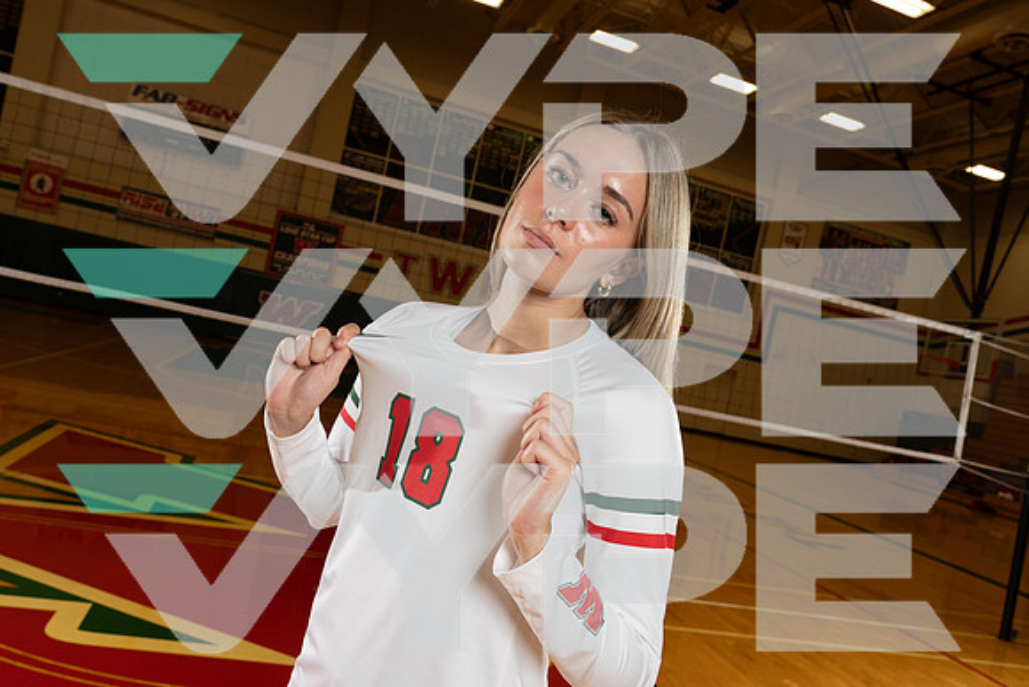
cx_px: 514
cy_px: 344
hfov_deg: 65.5
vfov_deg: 46.4
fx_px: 800
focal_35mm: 28
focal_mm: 28
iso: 1250
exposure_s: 1/250
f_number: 8
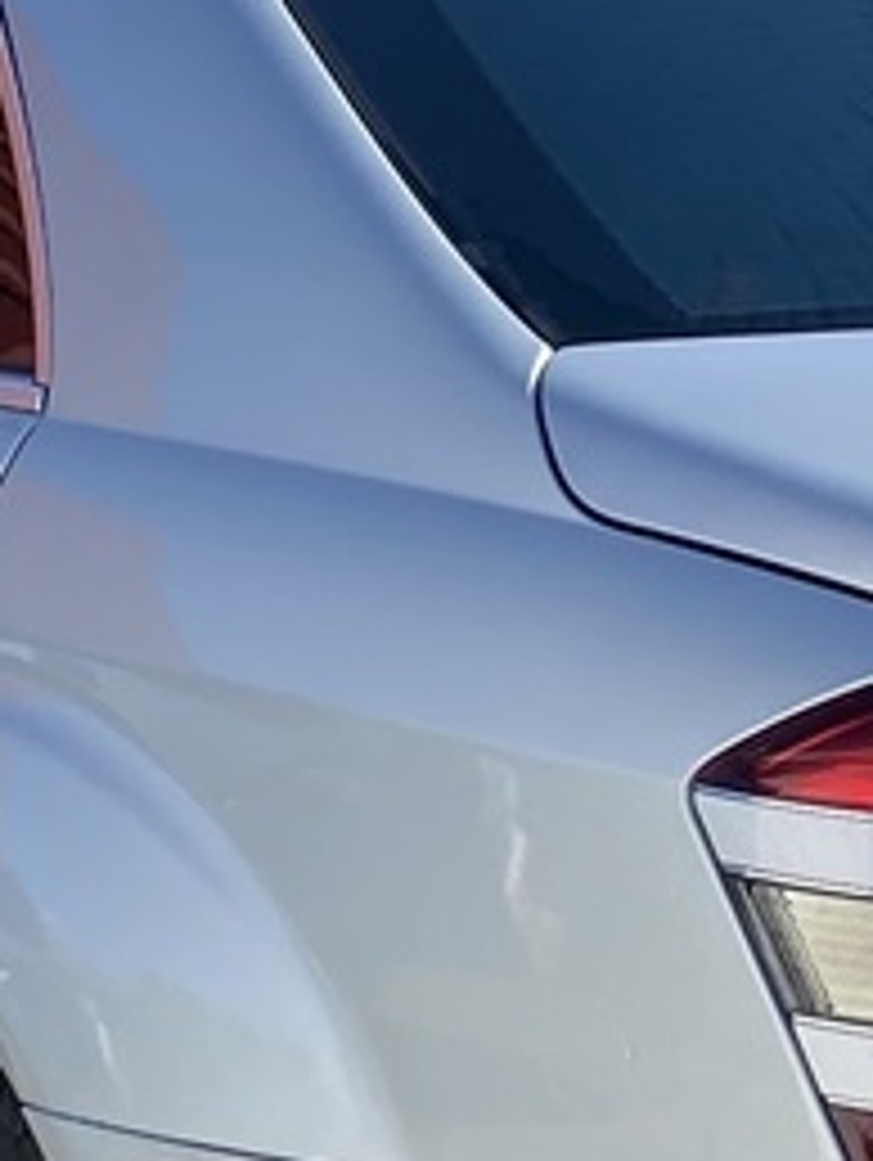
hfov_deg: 9.2
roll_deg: -0.8
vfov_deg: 12.2
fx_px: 5405
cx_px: 922
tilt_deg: -9.5
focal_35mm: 161
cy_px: 806
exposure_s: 1/2315
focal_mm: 4.25
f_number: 1.8
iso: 32
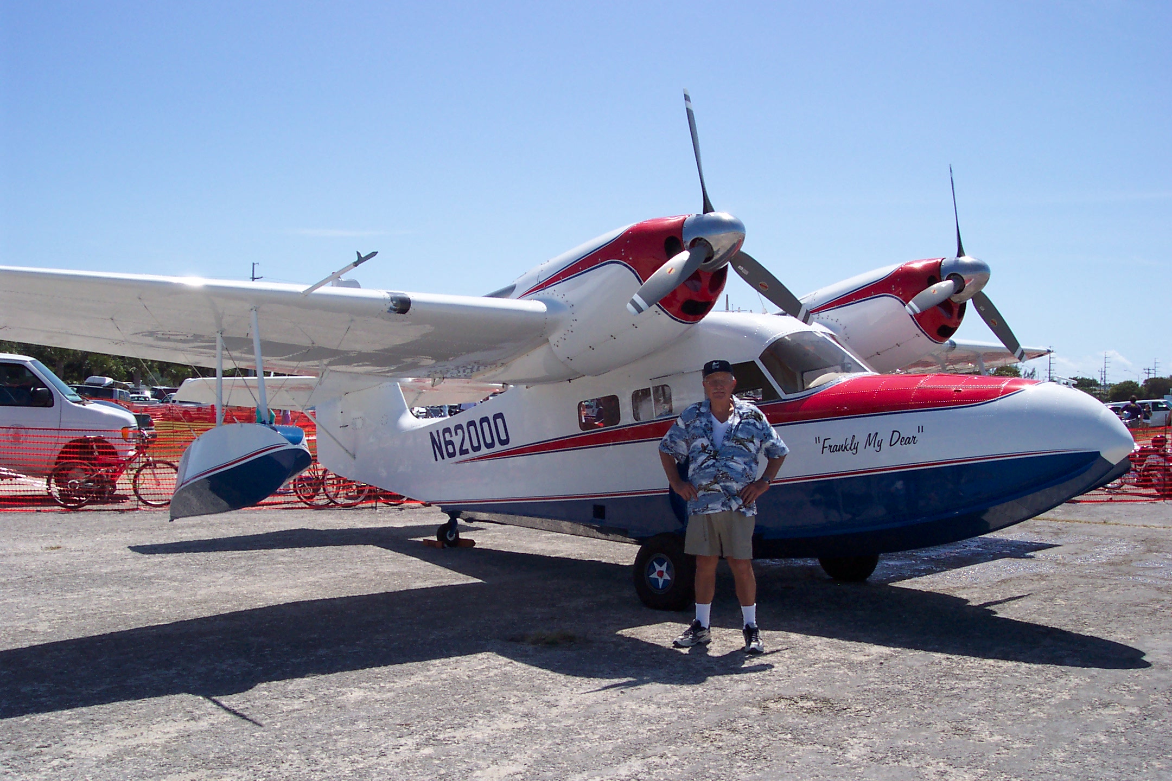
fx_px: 1237
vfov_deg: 35.1
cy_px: 390
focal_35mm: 38
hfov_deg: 50.7
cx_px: 586
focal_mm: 8
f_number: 4.8
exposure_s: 1/1000
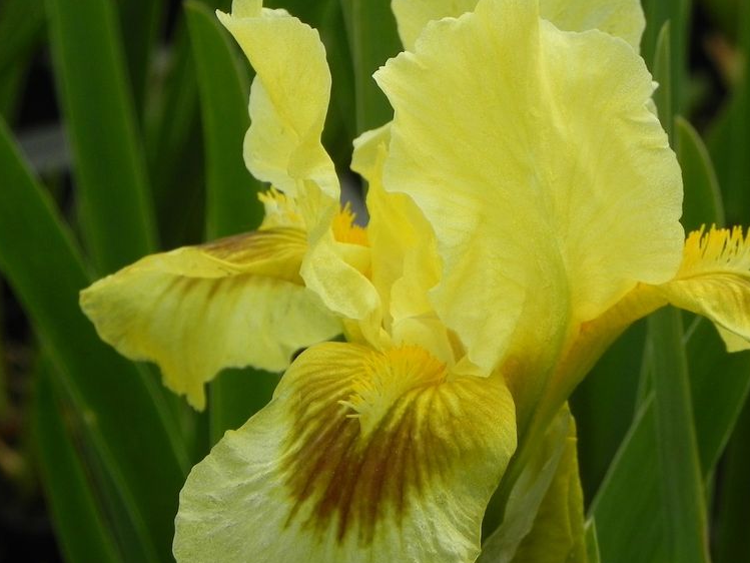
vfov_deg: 7.2
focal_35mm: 205
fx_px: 4442
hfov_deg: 9.6
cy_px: 287
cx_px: 476
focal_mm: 25.7
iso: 160
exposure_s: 1/800
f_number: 5
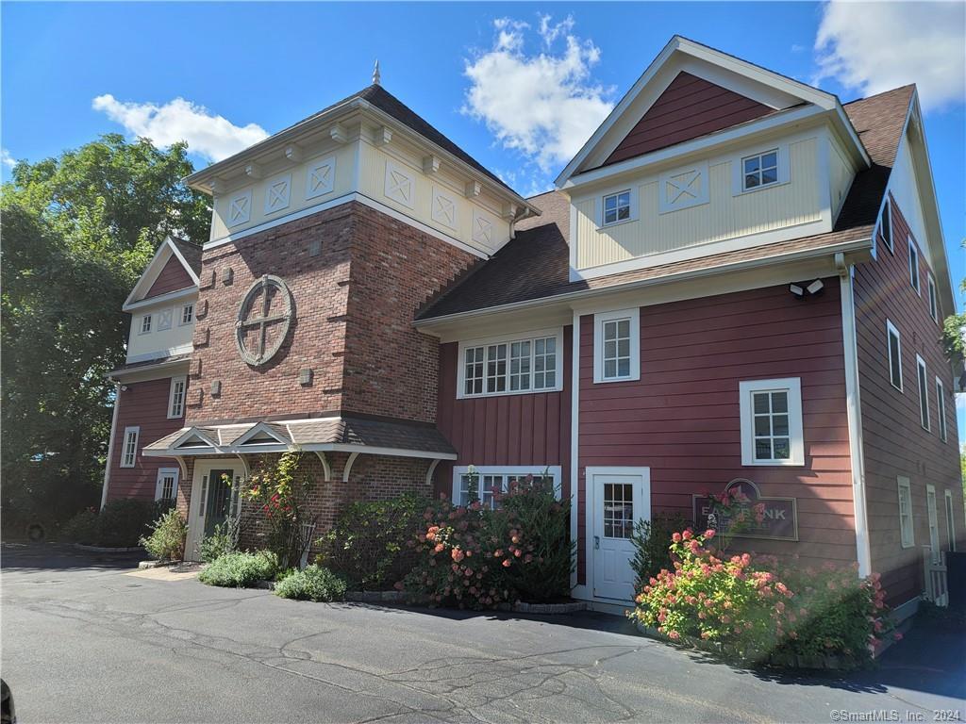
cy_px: 362
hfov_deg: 69.4
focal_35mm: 25
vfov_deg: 54.9
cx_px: 483
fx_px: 698
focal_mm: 7
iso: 20
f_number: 1.8
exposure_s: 1/567
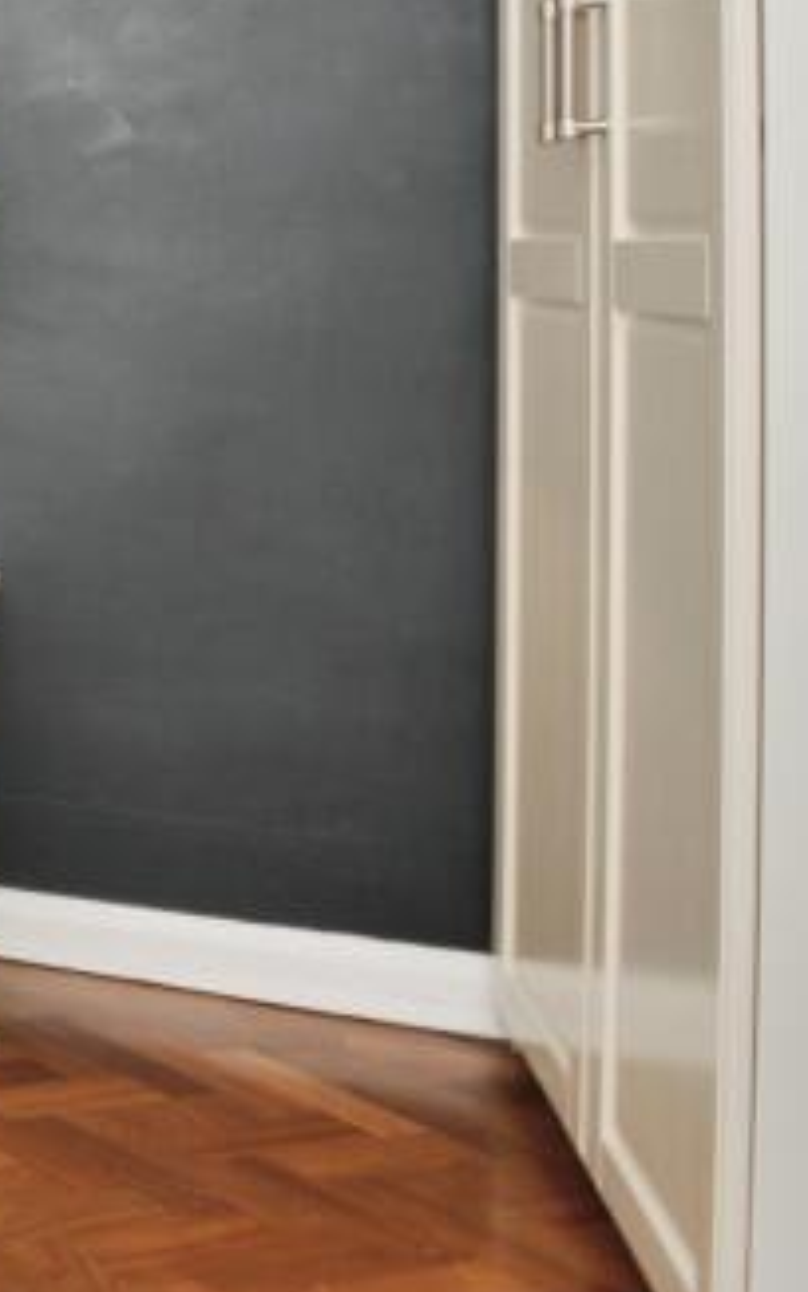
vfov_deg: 40.6
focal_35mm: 48
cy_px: 315
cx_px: -1200
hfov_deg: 14.5
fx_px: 1690
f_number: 5
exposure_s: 1/60
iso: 200
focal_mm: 10
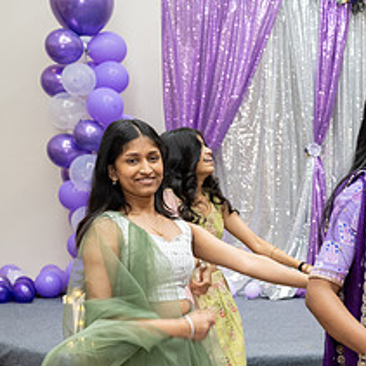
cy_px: 315
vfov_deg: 20.3
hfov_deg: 19.5
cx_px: 430
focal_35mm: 84
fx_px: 1005
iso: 1000
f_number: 4
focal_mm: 35
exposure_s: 1/160
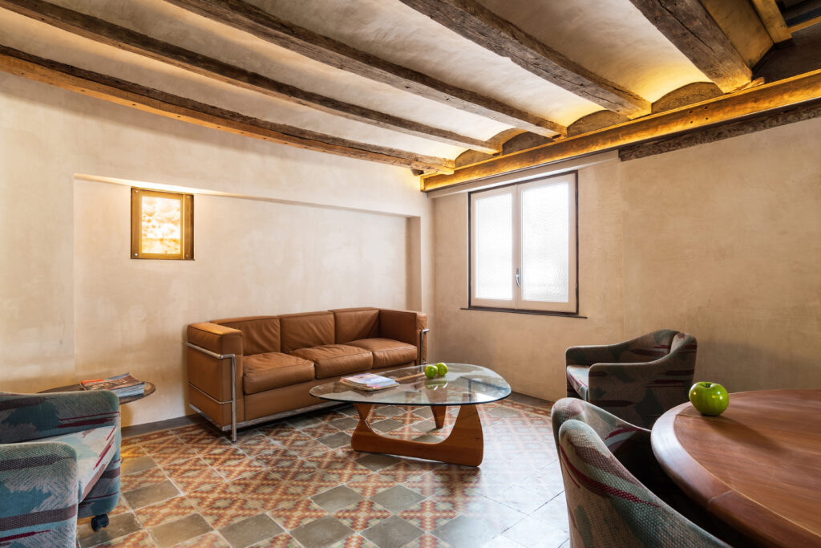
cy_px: 274
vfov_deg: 67.4
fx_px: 411
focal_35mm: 18
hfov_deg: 90.0
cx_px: 410
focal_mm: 12
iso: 100
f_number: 8
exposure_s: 6
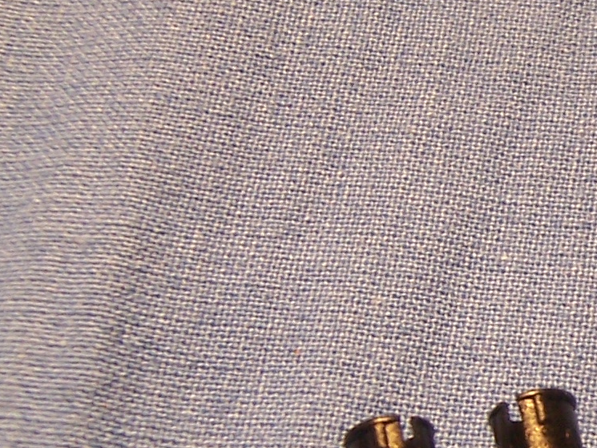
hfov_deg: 17.8
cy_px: 351
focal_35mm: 102
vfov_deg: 14.4
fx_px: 1759
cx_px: 805
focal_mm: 5.5
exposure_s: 1/30
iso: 140
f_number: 3.4
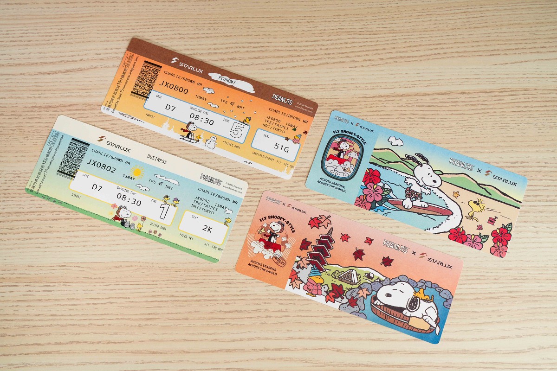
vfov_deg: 29.2
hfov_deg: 42.7
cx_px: 278
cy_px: 186
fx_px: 712
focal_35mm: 46
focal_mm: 46
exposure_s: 1/160
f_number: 8
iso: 200
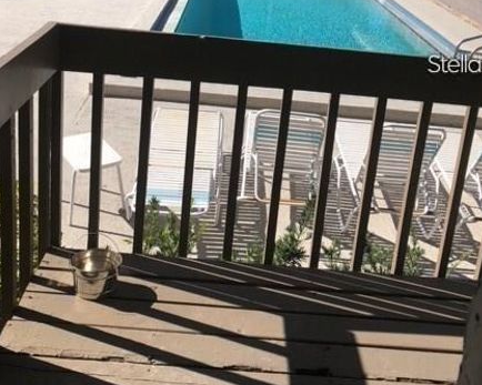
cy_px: 63
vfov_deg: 34.3
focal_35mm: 42
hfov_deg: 43.8
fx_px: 599
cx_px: 259
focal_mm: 4
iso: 20
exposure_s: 1/2088
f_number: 1.8
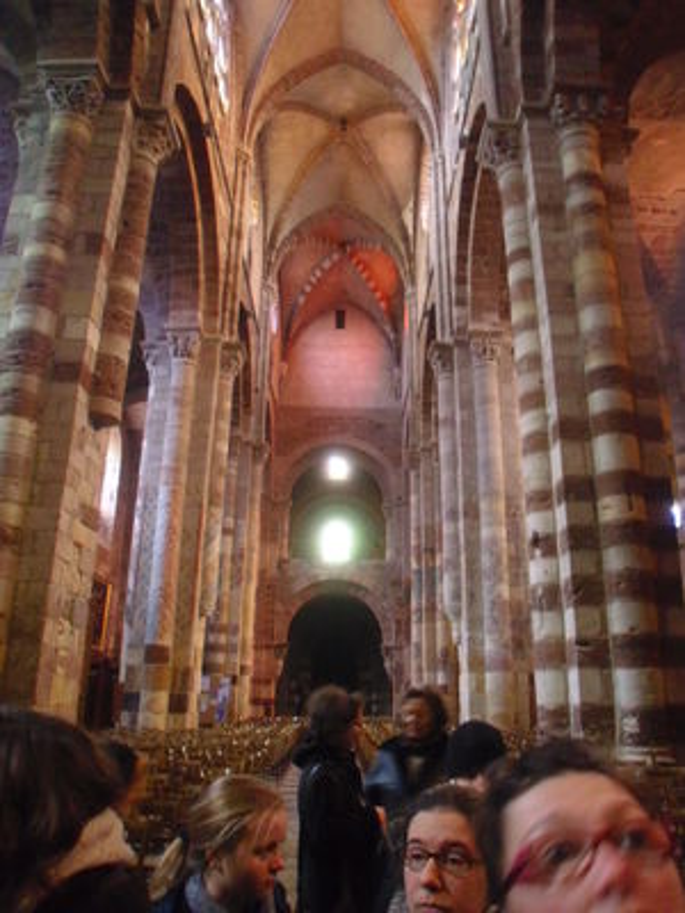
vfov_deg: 63.4
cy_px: 456
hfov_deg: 49.7
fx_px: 739
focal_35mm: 28
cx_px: 342
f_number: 2.6
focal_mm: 4.65
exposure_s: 1/4
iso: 400
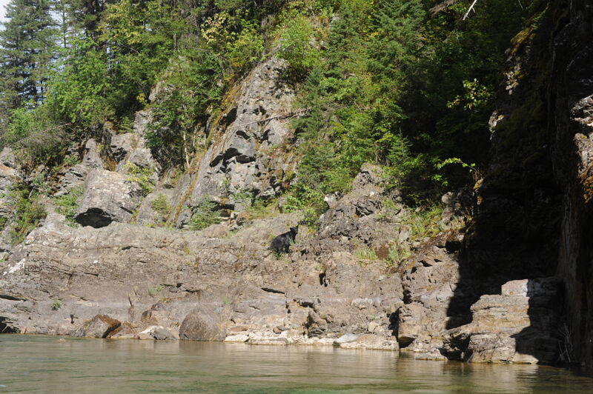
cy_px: 197
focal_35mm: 50
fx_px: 823
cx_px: 296
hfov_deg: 39.6
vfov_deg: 26.9
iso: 250
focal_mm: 50
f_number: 6.3
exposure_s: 1/640
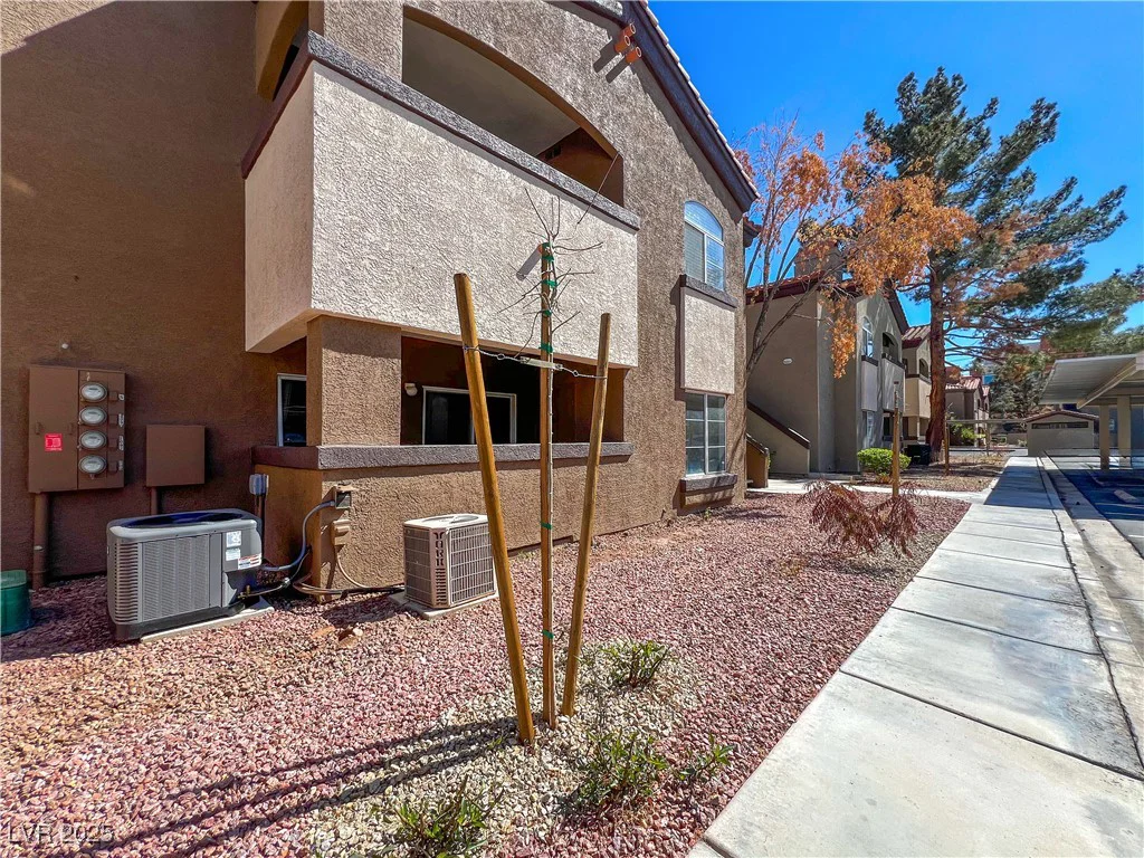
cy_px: 429
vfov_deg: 89.9
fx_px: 430
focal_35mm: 13
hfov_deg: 106.2
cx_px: 572
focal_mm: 1.57
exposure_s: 1/1100
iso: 32
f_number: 1.8
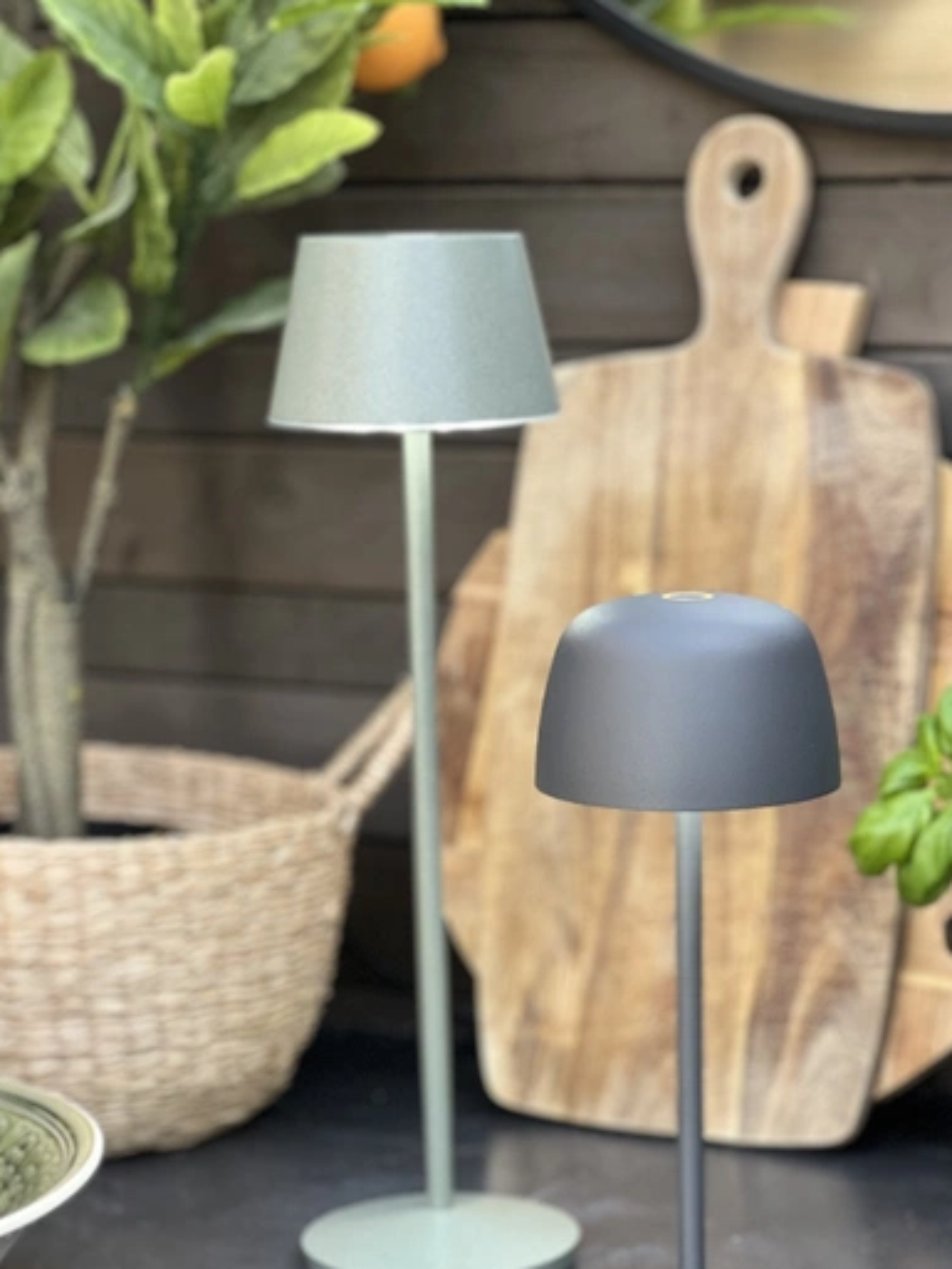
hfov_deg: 15.4
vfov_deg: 20.4
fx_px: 3519
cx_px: 542
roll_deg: +0.0
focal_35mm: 96
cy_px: 752
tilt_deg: -8.2
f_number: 2.8
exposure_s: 1/121
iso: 160
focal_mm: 9
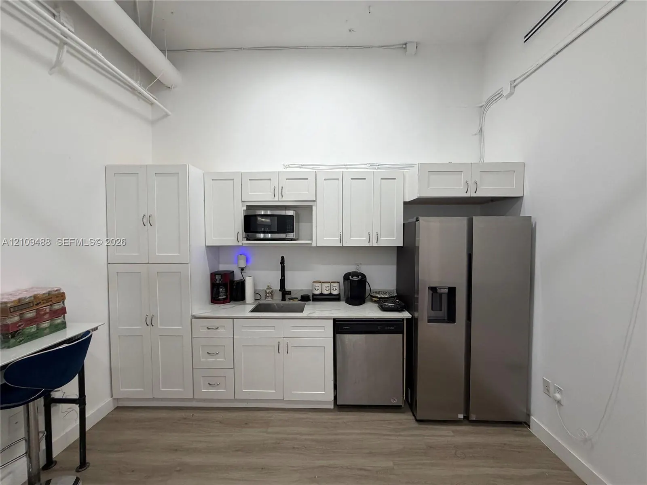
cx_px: 324
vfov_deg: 85.7
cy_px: 242
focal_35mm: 14
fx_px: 262
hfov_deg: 102.1
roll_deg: +0.2
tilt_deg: -0.7
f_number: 2.2
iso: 250
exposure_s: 1/120
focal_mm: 2.22
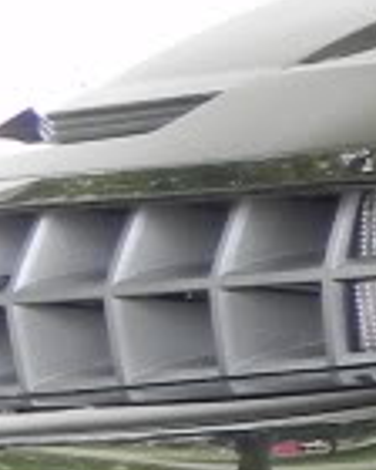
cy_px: 463
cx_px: 1491
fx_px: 3269
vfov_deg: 8.2
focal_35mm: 235
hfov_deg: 5.7
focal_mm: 5.9
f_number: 3.2
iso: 160
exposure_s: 1/61
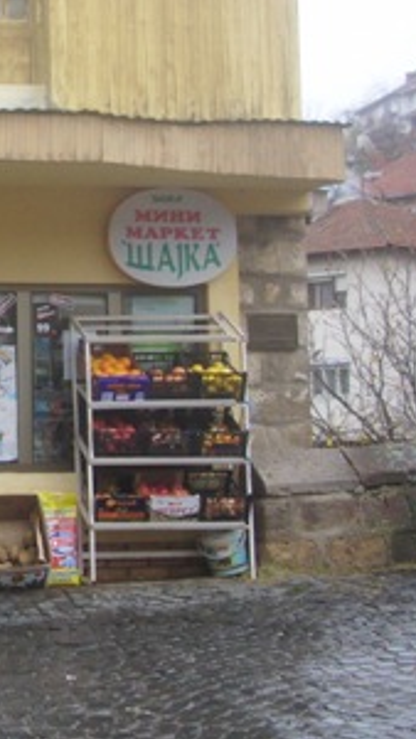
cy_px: 232
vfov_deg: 29.1
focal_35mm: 72
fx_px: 1410
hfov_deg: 15.6
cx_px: -180
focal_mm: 6.2
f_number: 2.8
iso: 100
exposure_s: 1/200
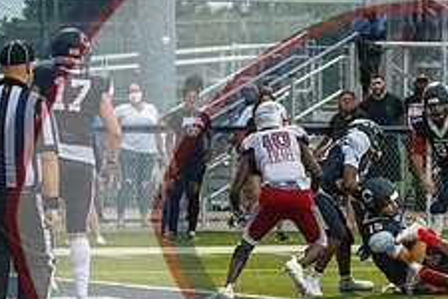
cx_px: 422
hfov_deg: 6.2
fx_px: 4094
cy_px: 216
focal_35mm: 329
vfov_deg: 4.2
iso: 14400
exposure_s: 1/2500
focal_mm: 85
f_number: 2.8
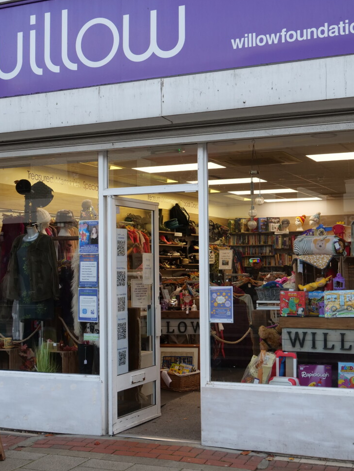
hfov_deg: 27.5
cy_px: 227
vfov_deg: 36.2
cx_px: 197
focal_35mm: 53
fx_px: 722
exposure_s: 1/60
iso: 200
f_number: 5
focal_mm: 15
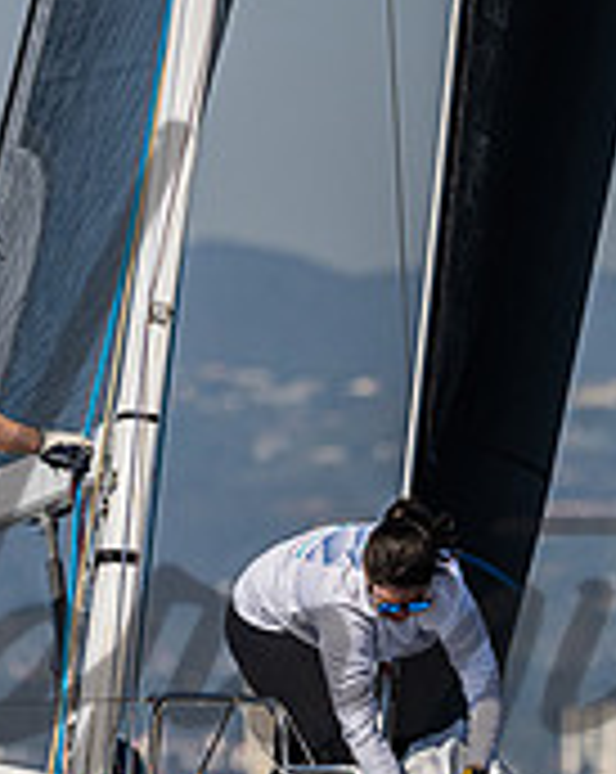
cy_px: 576
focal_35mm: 916
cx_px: 251
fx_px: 20931
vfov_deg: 2.1
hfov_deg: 1.7
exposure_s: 1/8000
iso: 400
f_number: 5
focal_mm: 260
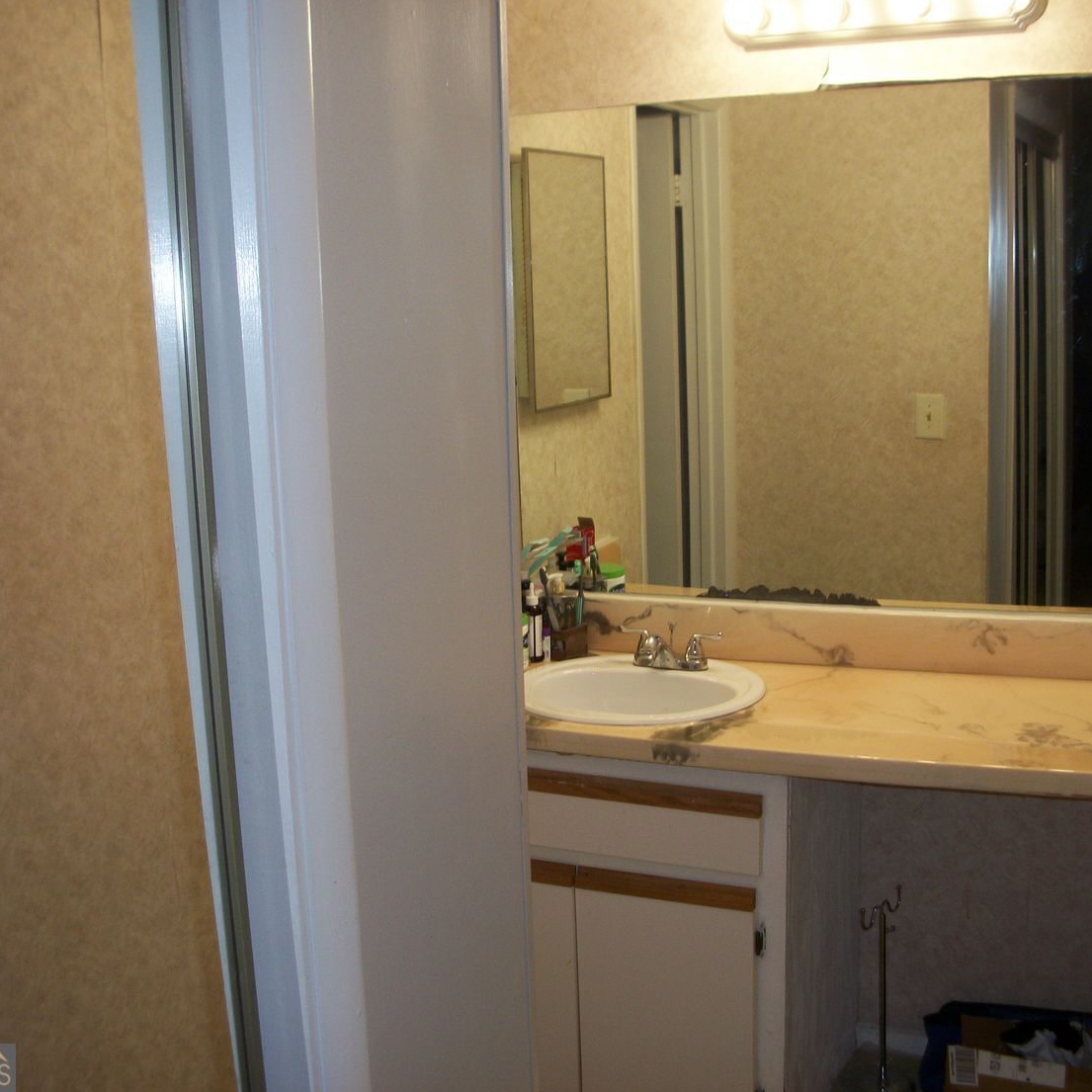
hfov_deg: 40.0
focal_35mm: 42
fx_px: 1499
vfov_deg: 40.0
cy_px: 543
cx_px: 590
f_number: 3.1
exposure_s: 1/40
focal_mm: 6.3
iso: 80
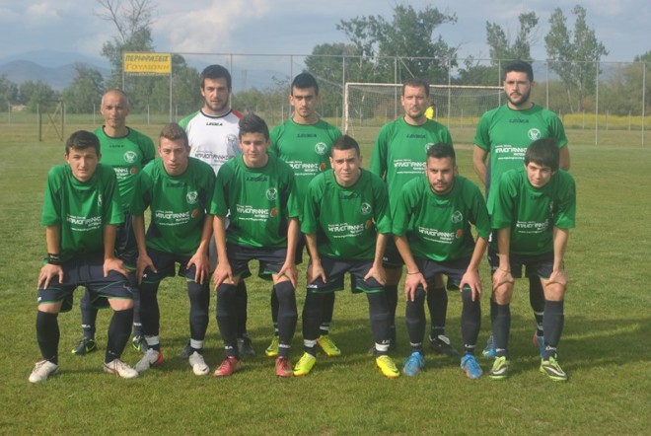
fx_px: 1249
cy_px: 218
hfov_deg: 29.2
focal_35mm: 69
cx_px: 326
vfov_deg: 19.8
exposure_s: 1/250
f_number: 8
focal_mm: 46
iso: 100
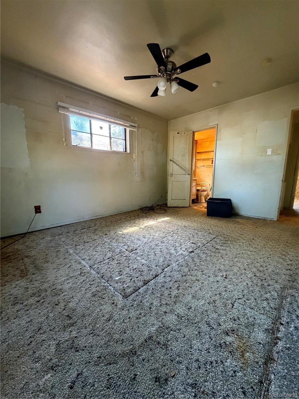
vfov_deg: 102.1
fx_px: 161
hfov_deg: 85.7
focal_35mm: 14
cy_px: 200
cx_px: 150
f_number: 2.2
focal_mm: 2.22
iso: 640
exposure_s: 1/60
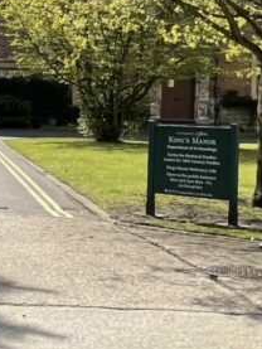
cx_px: -139
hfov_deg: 14.3
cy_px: 105
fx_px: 968
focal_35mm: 96
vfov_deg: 20.3
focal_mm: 4.2
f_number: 1.6
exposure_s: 1/2212
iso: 32
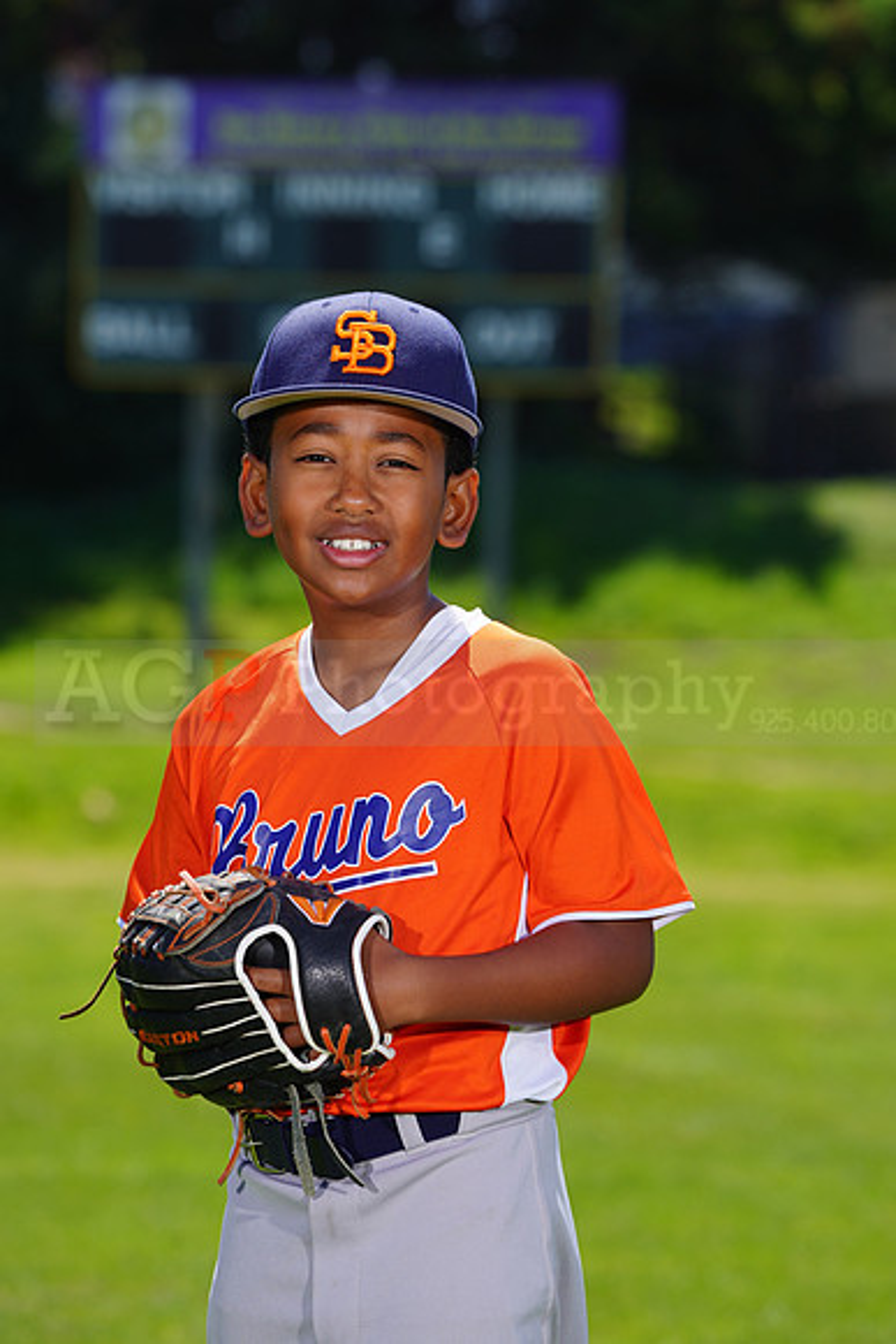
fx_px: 8655
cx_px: 448
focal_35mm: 232
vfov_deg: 8.9
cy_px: 672
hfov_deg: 5.9
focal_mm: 232
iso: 100
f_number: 8
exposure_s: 1/250
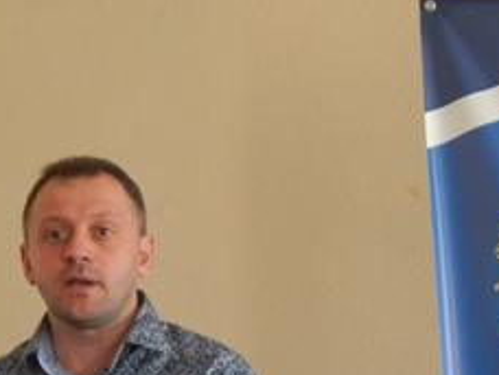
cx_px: 497
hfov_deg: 9.2
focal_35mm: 213
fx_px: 3070
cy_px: 474
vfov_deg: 6.9
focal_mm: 13.5
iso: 250
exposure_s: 1/30
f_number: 4.2
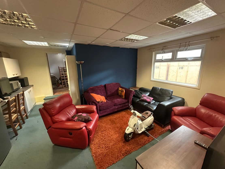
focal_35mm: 14
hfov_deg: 102.1
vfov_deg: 85.7
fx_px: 91
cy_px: 84
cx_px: 112
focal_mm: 2.22
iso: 800
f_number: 2.2
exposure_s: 1/50
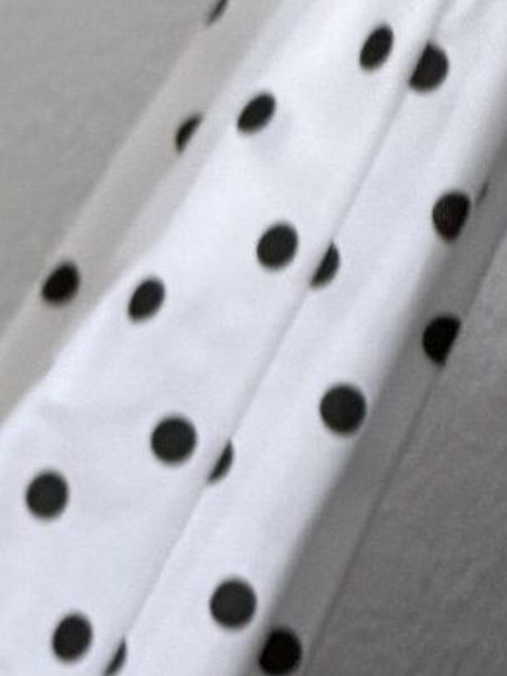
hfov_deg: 2.3
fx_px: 12427
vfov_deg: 3.1
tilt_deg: -17.9
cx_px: -828
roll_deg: -29.7
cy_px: -644
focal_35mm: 636
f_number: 2.8
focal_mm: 16.89
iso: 250
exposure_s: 1/95
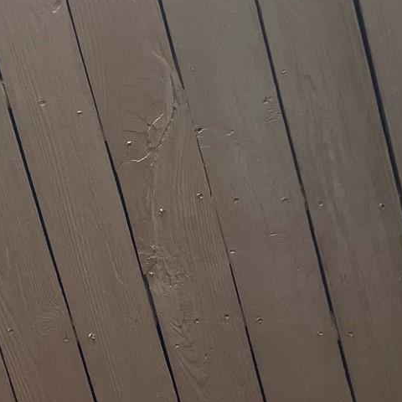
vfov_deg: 17.3
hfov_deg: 14.5
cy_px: 411
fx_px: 1288
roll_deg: +1.4
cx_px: -420
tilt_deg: -21.1
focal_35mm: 98
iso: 50
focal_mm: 4.2
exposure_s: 1/121
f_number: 1.6
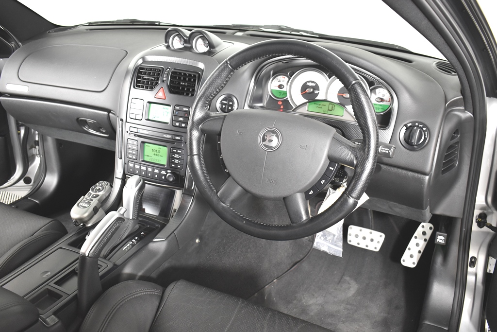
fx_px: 497
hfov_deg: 53.1
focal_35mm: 36
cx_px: 248
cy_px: 166
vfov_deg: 36.9
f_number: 4.5
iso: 1600
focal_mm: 24
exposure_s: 1/80
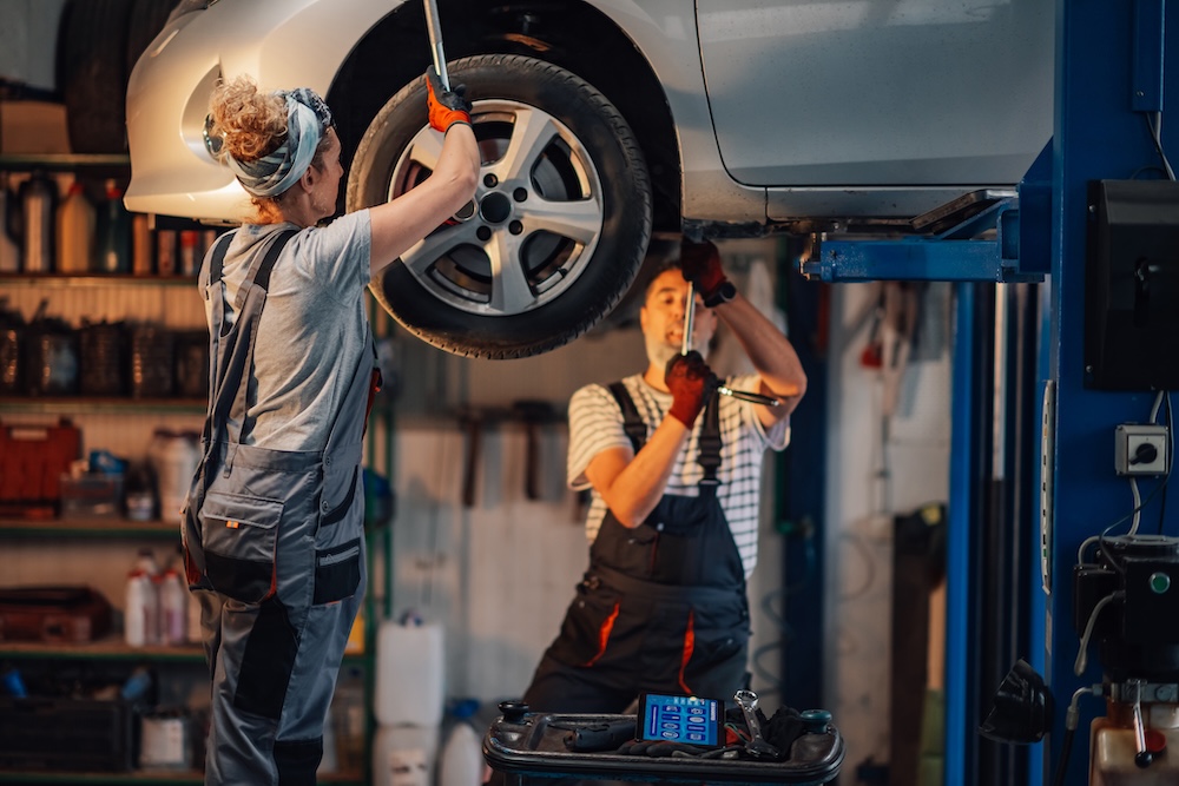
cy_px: 393
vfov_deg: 16.1
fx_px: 2784
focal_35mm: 85
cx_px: 590
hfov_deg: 23.9
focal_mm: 85
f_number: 1.4
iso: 500
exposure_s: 1/400
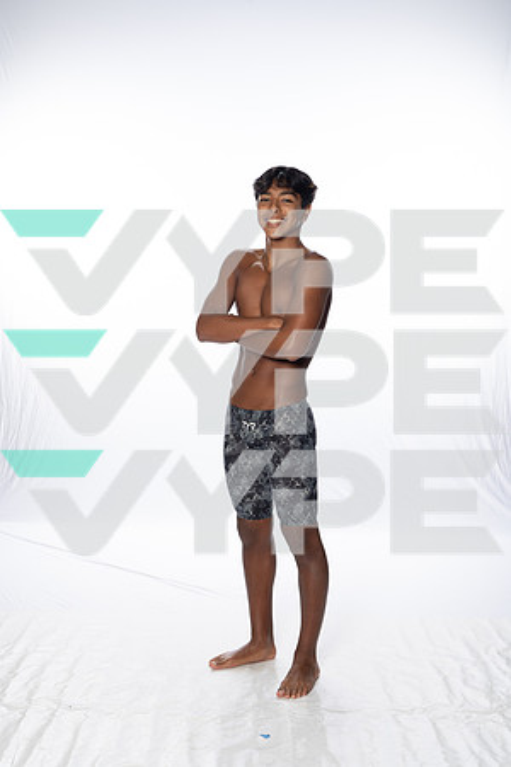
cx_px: 256
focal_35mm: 50
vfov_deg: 39.6
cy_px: 384
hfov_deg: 27.0
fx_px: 1065
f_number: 8
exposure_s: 1/250
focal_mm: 50
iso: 800
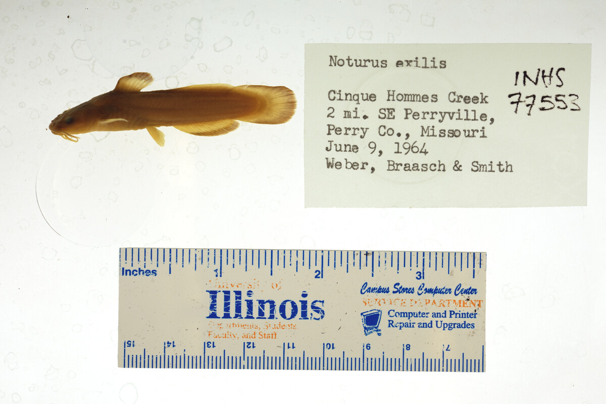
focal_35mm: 60
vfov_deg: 22.6
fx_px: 1010
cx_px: 303
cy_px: 202
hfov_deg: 33.4
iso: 100
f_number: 10
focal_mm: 60
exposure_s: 1/200
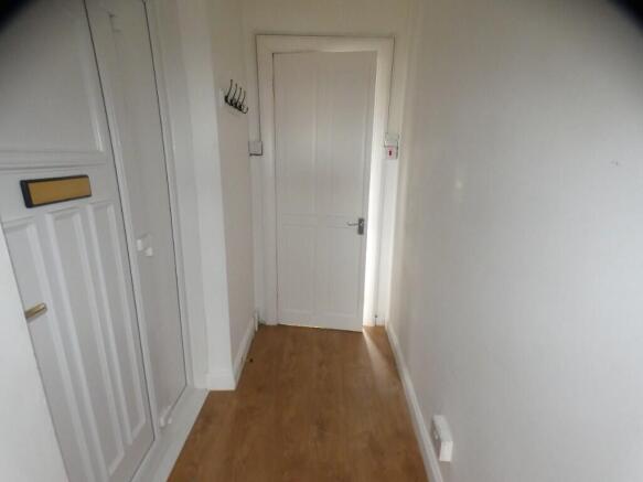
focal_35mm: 20
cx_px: 322
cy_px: 241
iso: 640
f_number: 2.8
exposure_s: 1/60
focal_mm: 3.6
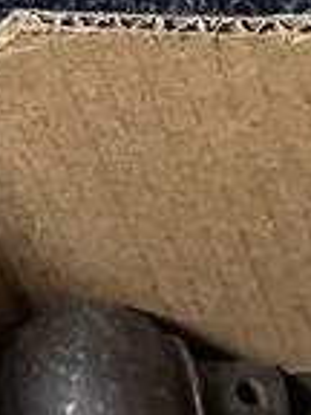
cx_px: 852
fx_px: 2048
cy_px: 1392
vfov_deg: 8.7
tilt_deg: -72.0
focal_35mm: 171
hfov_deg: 7.8
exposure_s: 1/50
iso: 400
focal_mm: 6.86
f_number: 1.78
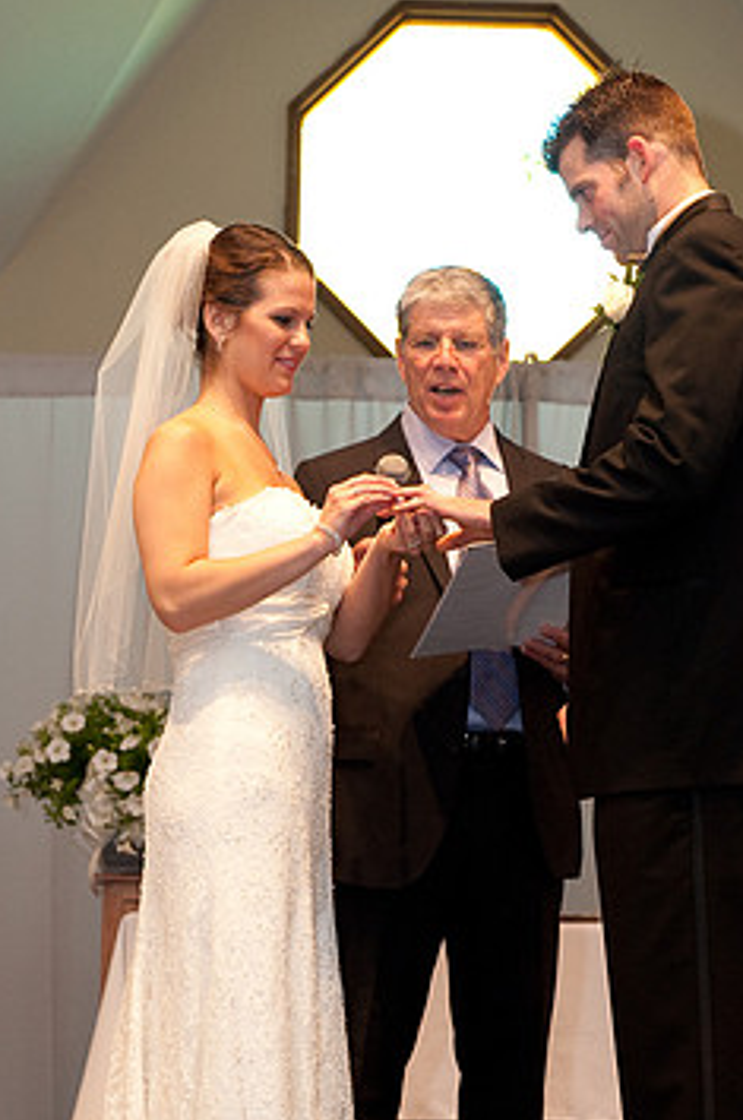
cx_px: 384
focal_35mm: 89
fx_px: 2763
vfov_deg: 22.8
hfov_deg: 15.3
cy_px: 699
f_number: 5.6
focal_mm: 70
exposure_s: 1/60
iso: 1250
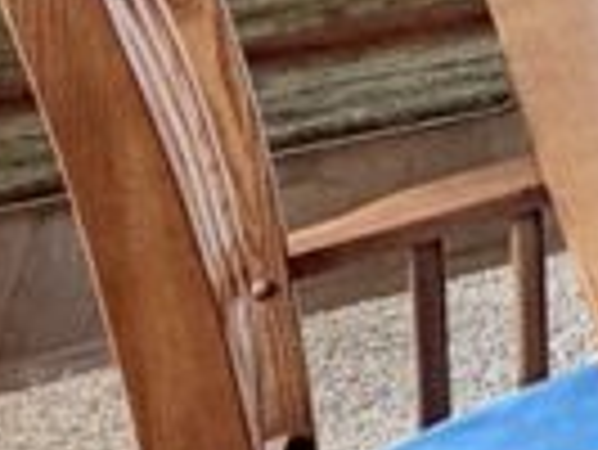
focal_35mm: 84
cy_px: -585
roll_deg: -1.9
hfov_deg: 14.7
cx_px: 1439
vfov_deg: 13.5
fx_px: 1452
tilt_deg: +0.0
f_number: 2.2
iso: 160
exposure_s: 1/60
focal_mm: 2.22
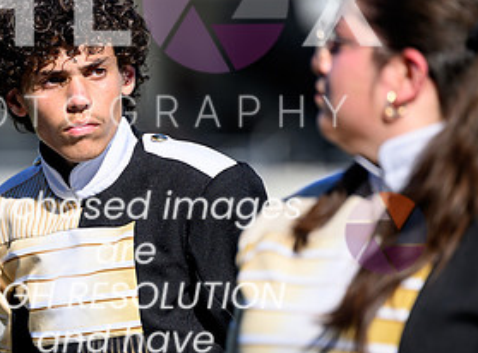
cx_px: 48
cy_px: 266
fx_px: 6976
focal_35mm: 508
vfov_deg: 2.9
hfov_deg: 3.9
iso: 100
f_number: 2.8
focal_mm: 200
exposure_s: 1/3200
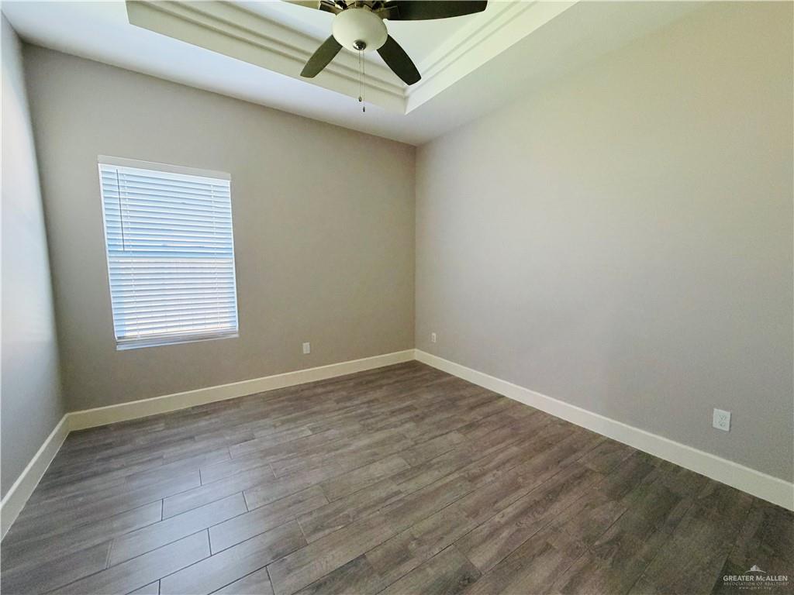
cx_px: 397
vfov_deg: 85.7
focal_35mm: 14
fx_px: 321
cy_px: 298
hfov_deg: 102.1
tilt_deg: -5.6
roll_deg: -0.1
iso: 500
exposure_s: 1/60
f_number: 2.2
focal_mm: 2.22
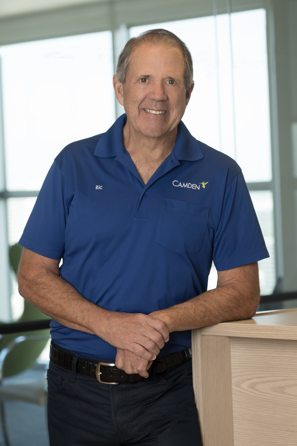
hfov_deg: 10.8
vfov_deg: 16.1
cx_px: 148
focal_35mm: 127
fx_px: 1572
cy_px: 223
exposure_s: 1/200
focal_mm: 85
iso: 500
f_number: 4
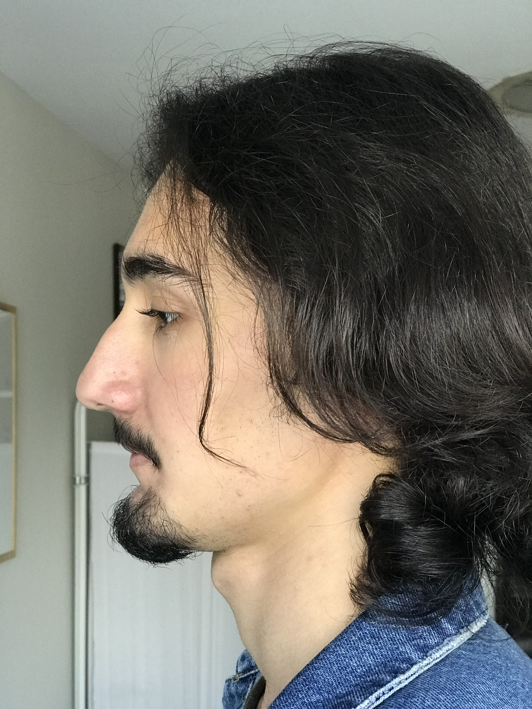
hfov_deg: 25.7
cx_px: 266
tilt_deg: +2.3
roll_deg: +1.6
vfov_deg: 33.8
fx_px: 1168
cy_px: 354
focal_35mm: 57
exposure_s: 1/50
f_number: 2.8
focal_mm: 6.6
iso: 160
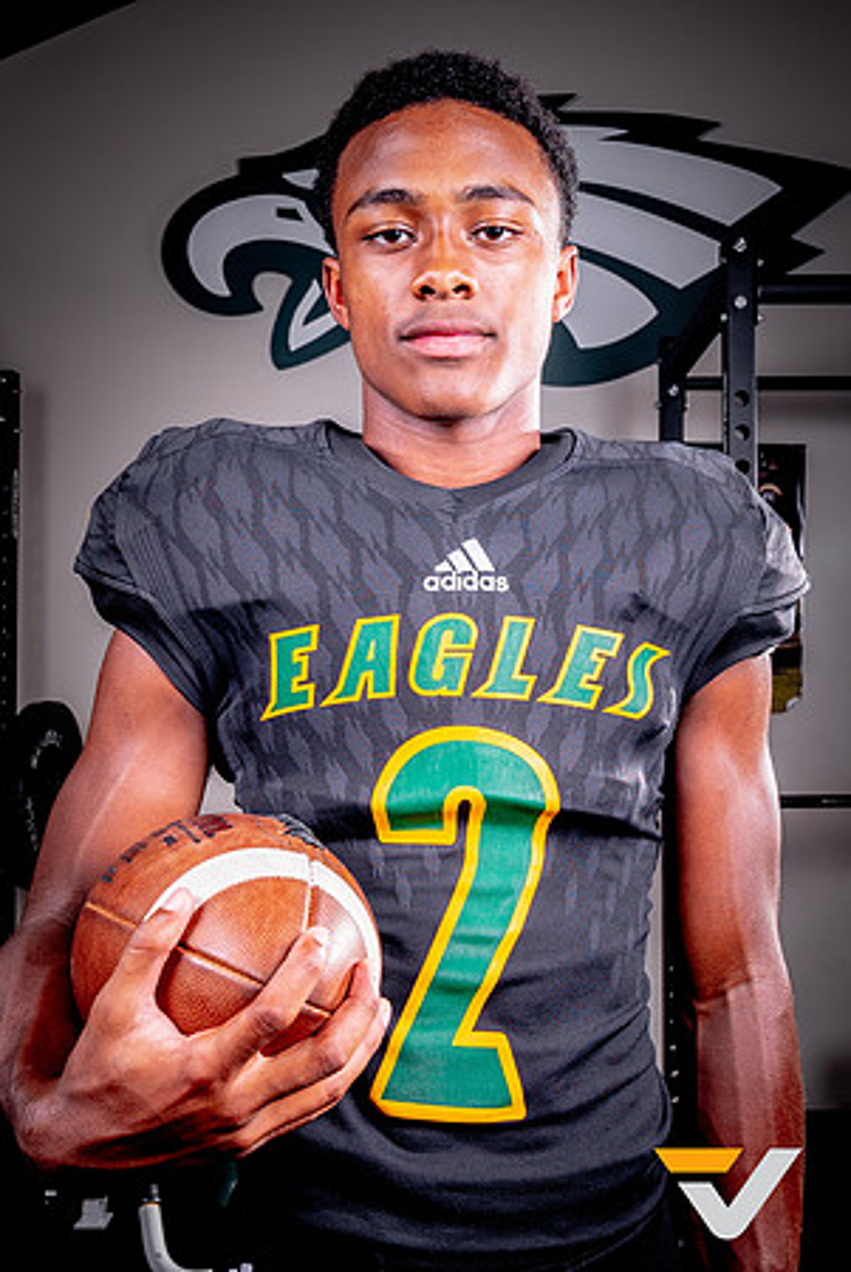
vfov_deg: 53.1
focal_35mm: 36
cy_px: 636
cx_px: 477
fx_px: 1272
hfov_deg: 36.9
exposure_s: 1/125
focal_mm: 24
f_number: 8
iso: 100
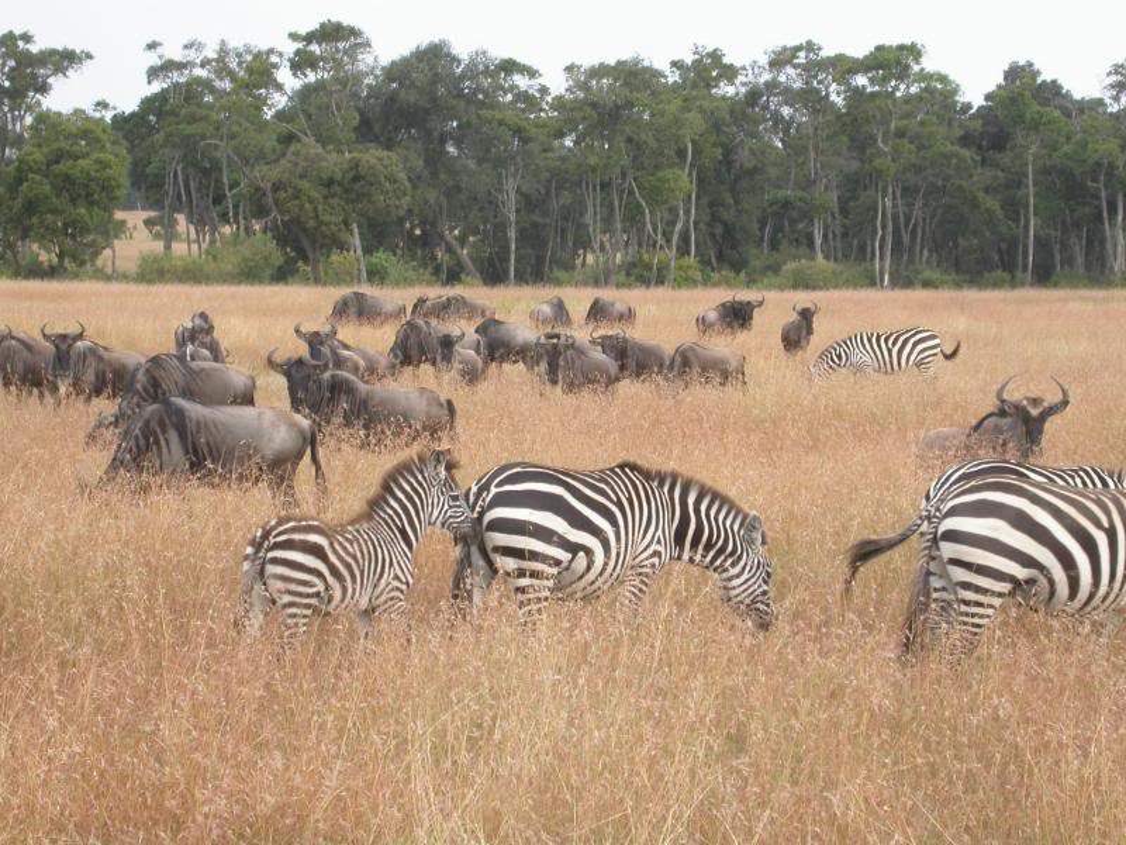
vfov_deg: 10.2
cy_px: 422
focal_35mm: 145
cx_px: 563
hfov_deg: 13.6
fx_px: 4717
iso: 100
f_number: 4.9
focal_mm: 30
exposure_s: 1/120
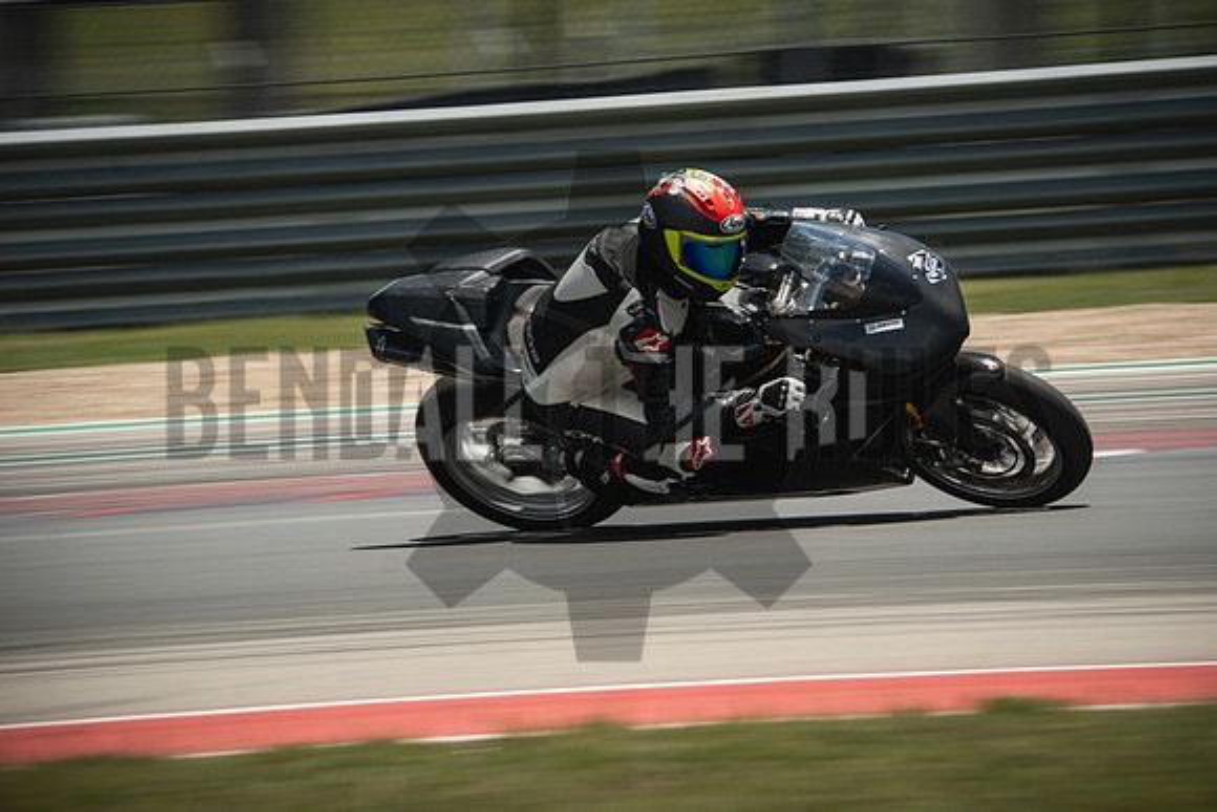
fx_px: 20287
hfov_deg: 3.4
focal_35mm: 600
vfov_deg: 2.3
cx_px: 608
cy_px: 406
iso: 160
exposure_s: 1/160
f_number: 10
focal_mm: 400
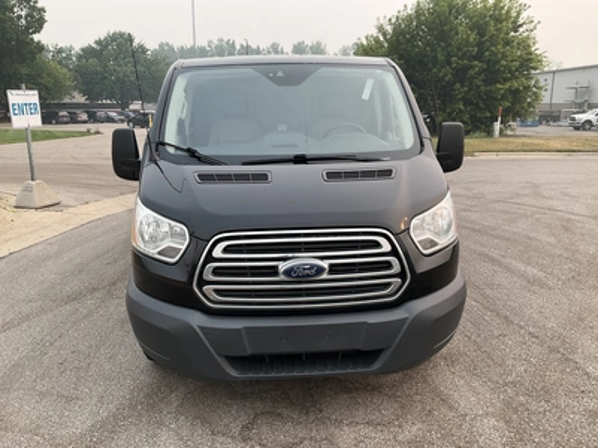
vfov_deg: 48.2
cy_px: 224
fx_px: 501
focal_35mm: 29
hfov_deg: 61.7
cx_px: 299
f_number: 1.8
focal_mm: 3
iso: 25
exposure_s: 1/370
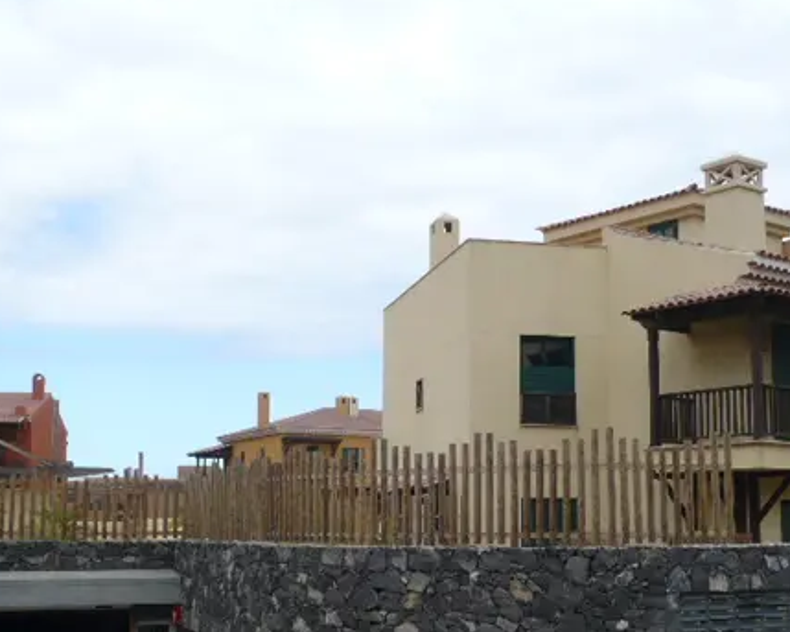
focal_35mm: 51
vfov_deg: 29.6
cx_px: 444
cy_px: 385
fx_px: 1192
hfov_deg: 36.6
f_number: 8
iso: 100
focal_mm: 5.8
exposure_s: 1/160
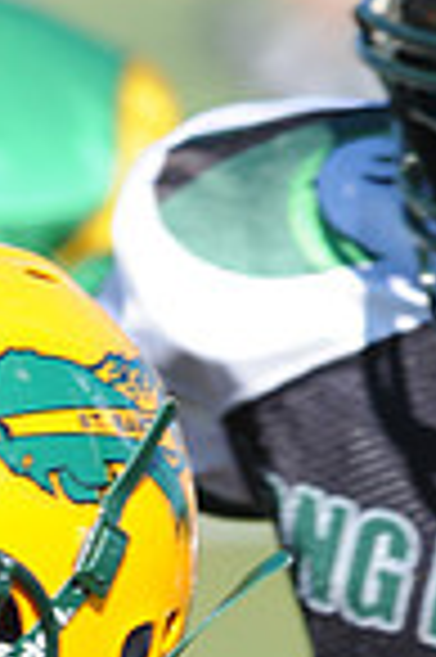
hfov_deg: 0.8
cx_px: -110
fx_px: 32630
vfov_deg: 1.2
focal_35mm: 1792
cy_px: 1238
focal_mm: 300
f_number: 6.3
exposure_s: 1/500
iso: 200
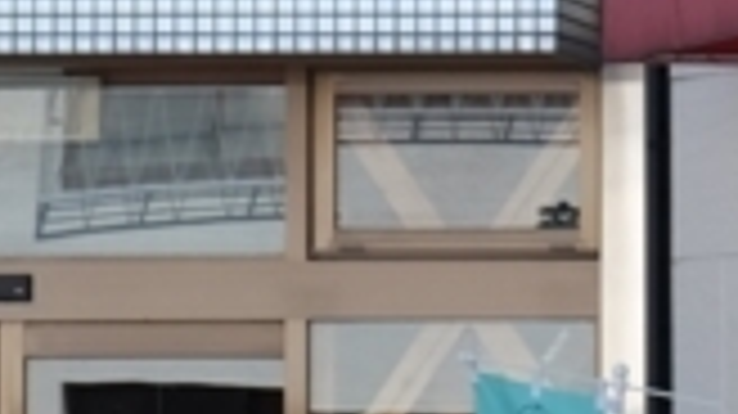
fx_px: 7177
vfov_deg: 3.3
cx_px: 2043
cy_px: 164
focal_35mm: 367
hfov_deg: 5.6
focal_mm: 37.4
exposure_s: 1/170
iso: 200
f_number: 5.6
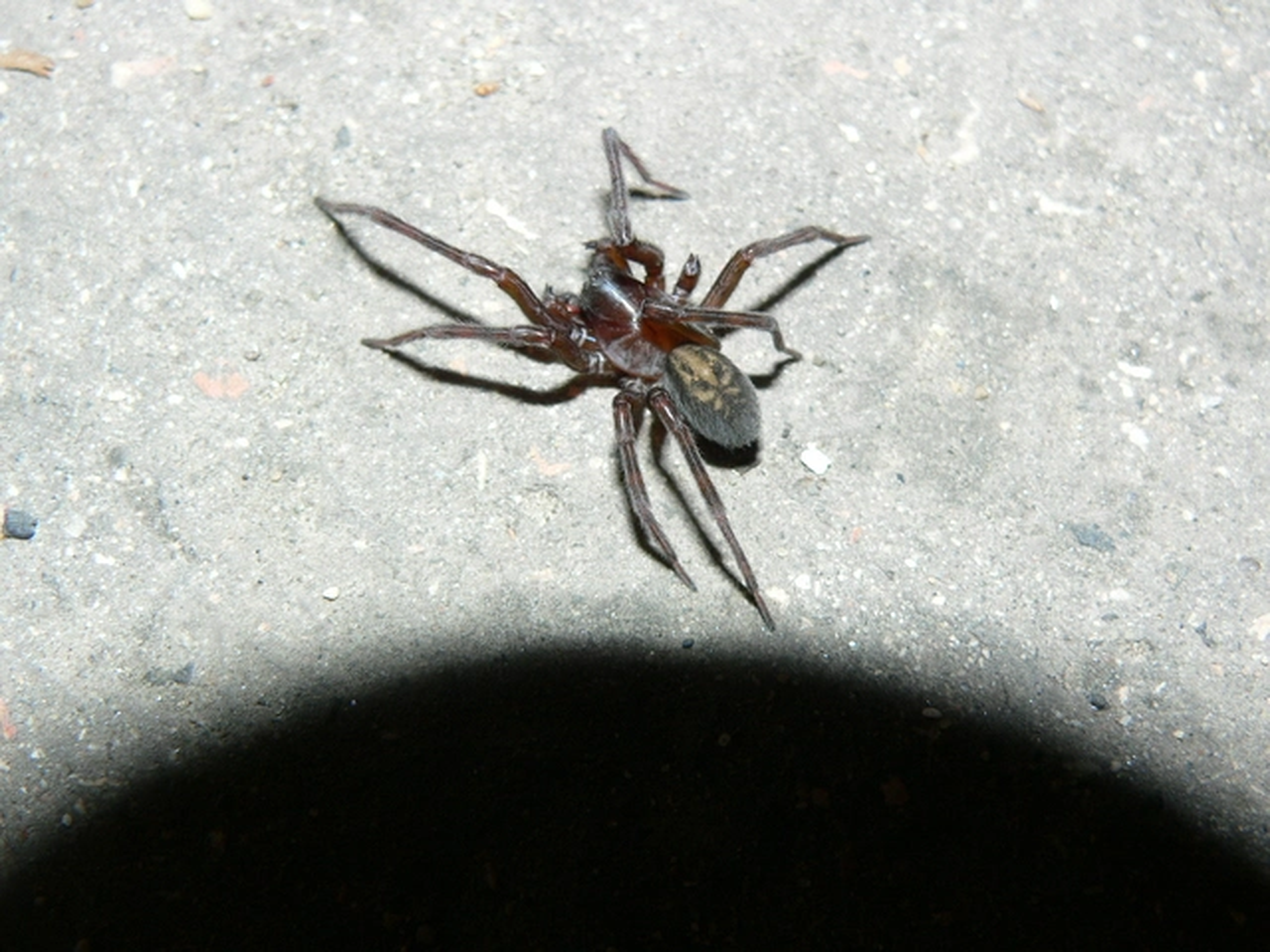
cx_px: 635
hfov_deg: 30.7
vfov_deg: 23.3
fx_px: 2311
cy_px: 476
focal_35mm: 63
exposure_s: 1/60
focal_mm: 10.5
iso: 100
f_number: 4
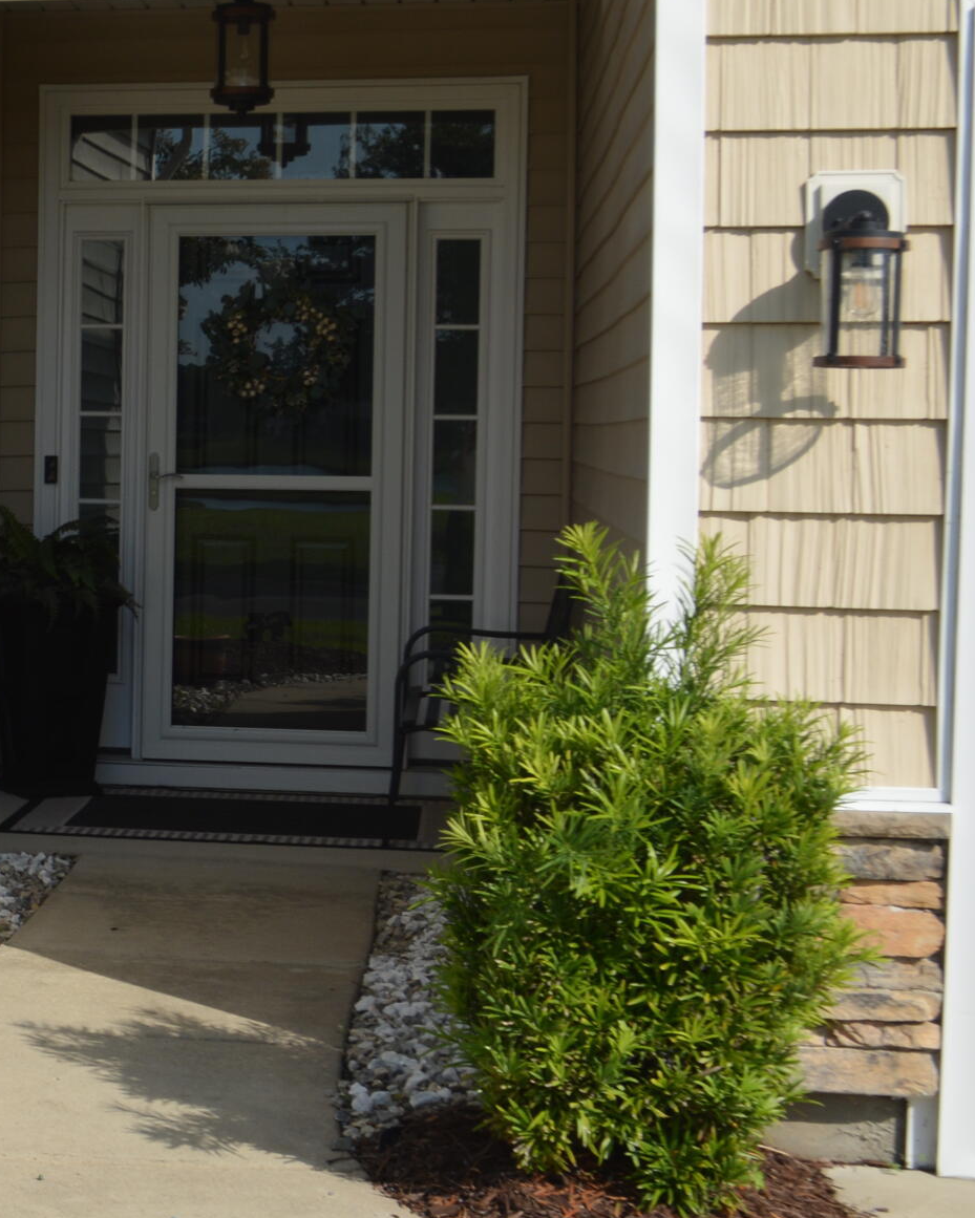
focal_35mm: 80
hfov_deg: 17.7
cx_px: -369
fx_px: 2885
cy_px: 540
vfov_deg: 23.8
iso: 100
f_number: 9
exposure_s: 1/320
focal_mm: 22
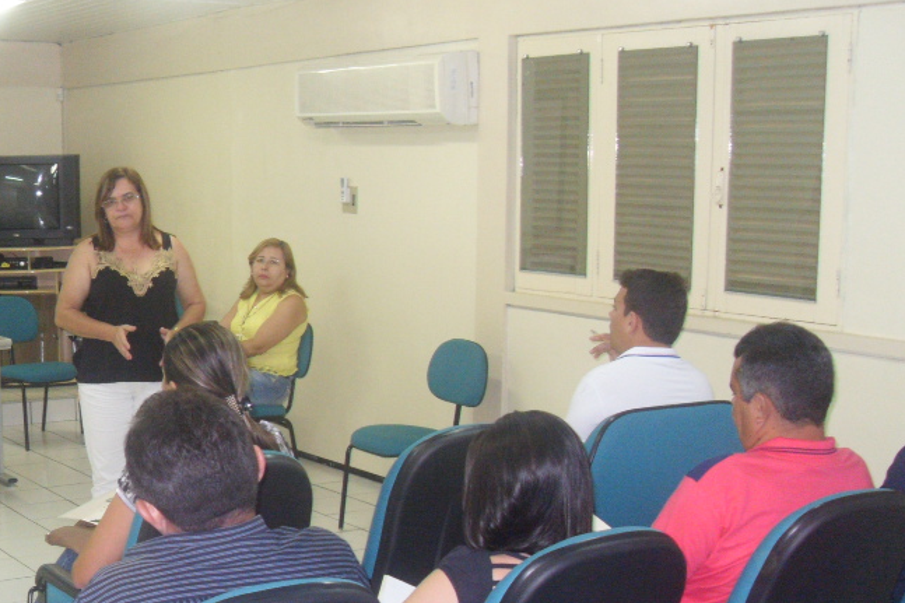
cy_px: 446
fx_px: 1407
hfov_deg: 35.2
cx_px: 281
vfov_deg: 23.9
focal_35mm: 56
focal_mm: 6.3
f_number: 2.8
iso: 400
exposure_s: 1/45
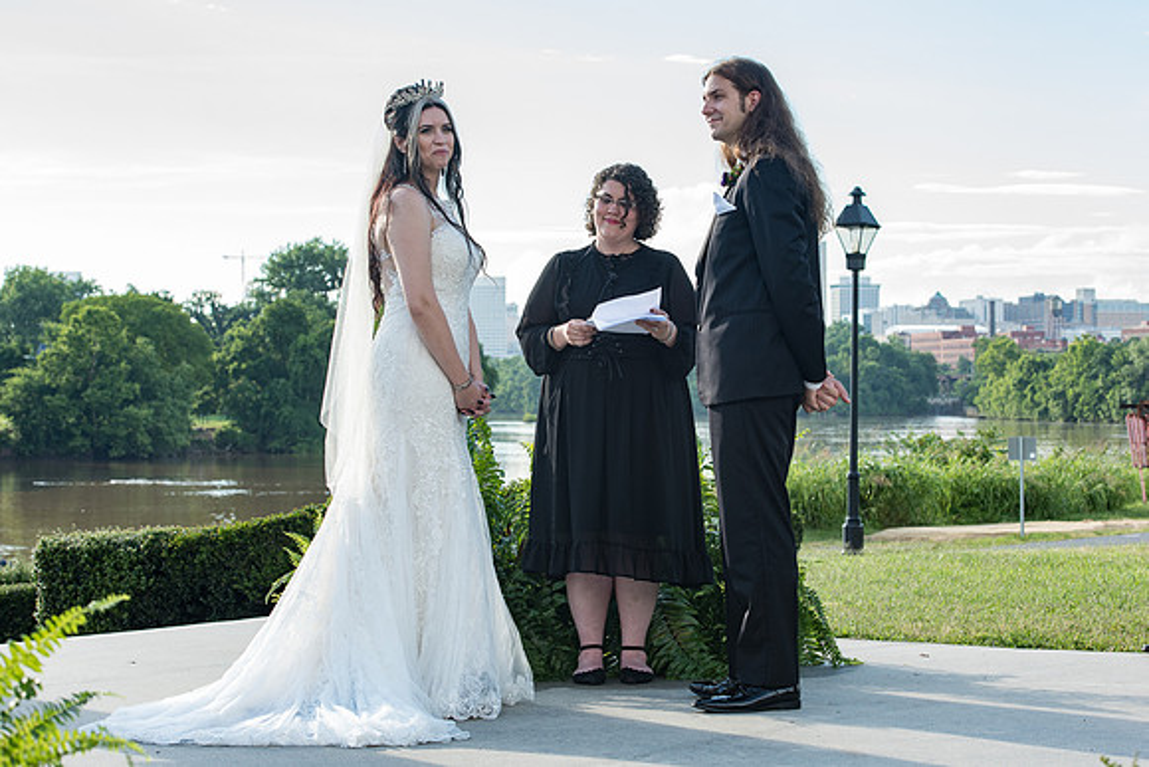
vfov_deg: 17.5
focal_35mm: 78
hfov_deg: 26.0
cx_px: 639
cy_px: 365
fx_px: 2484
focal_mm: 70
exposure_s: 1/200
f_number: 7.1
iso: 320
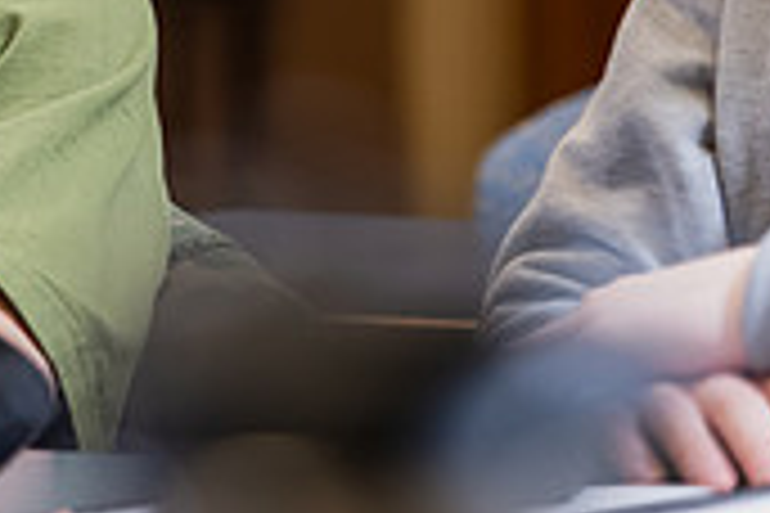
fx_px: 8726
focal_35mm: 408
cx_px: -311
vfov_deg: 3.4
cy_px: -155
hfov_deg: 5.0
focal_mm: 120
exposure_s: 1/160
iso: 800
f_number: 3.2
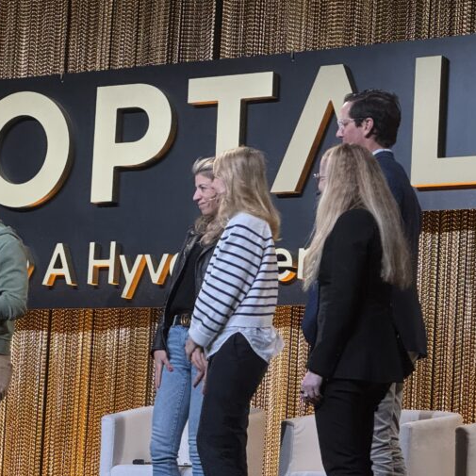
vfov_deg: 12.6
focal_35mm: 138
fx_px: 2147
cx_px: 185
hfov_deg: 12.6
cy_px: 330
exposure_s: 1/58
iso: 640
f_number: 2.8
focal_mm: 9
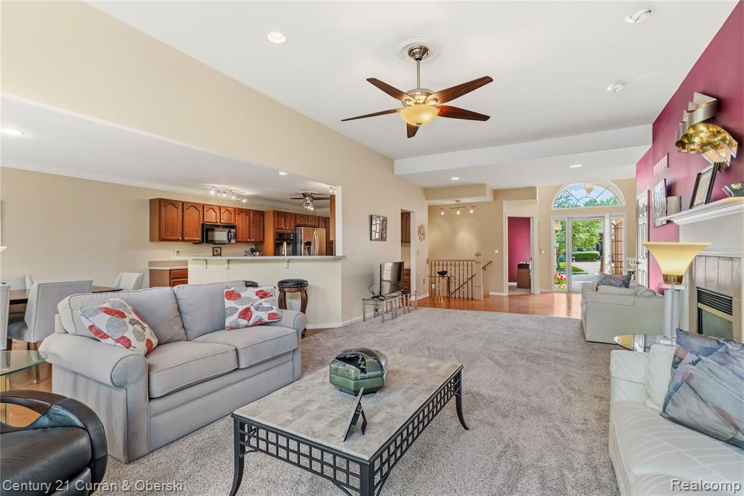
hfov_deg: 93.3
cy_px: 248
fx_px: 351
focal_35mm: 17
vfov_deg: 70.4
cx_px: 372
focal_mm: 11.3
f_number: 8
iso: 800
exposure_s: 1/4
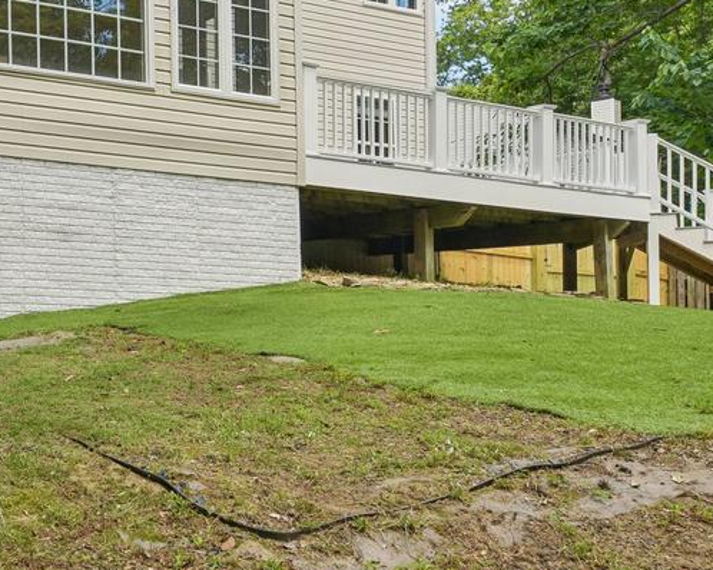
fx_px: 802
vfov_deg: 35.8
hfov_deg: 40.4
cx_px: -40
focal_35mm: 38
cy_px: 17
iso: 100
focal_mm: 14
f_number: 8
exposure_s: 1/80
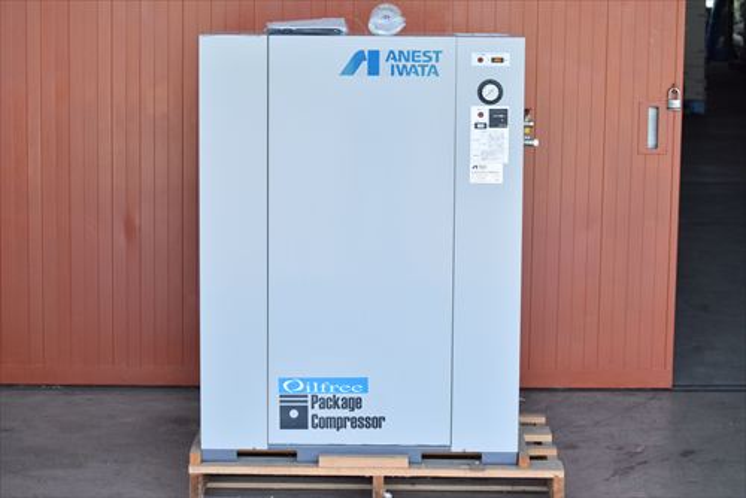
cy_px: 249
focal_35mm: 87
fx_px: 1804
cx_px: 373
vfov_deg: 15.7
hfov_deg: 23.4
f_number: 6.3
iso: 1250
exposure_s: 1/800
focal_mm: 58
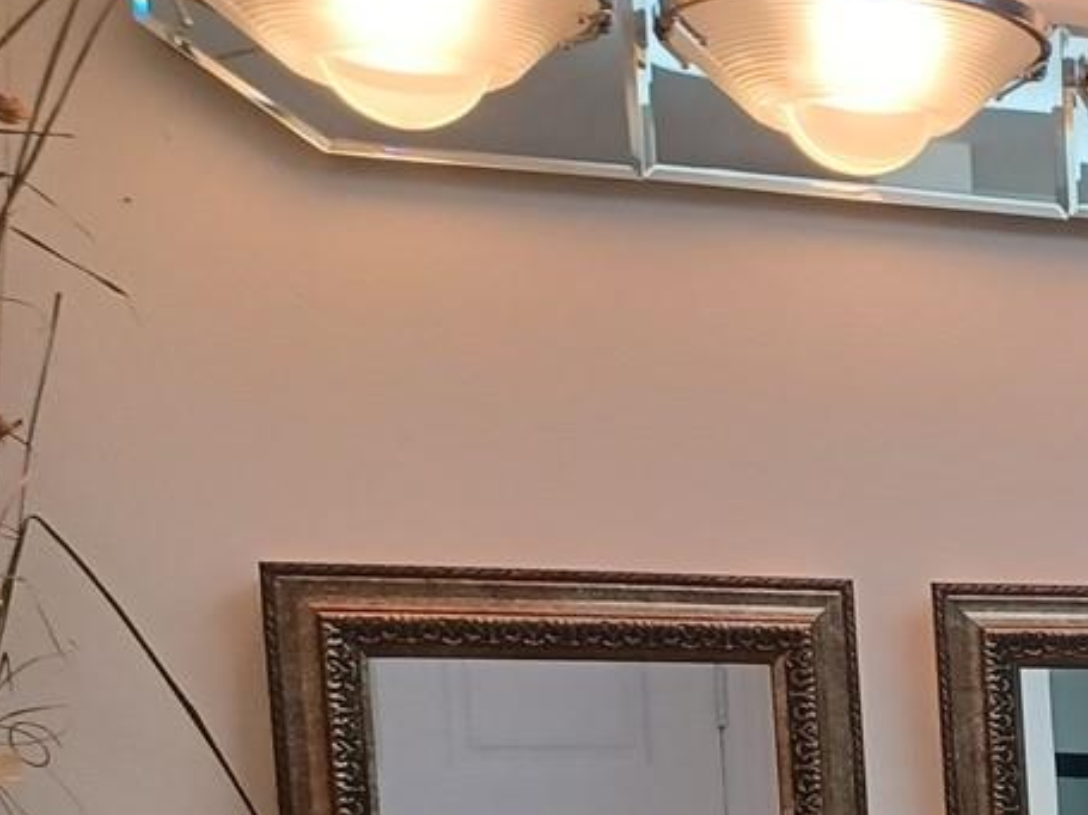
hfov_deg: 19.5
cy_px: 1207
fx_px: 2765
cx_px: 1609
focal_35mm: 88
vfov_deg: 15.5
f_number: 1.8
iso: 320
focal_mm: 4.6
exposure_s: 1/40
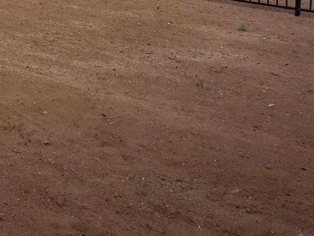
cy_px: -44
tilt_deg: -5.2
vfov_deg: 18.4
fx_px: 689
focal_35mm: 76
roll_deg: -0.4
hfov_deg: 23.0
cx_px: -86
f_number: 2.2
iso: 32
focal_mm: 4.15
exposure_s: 1/791
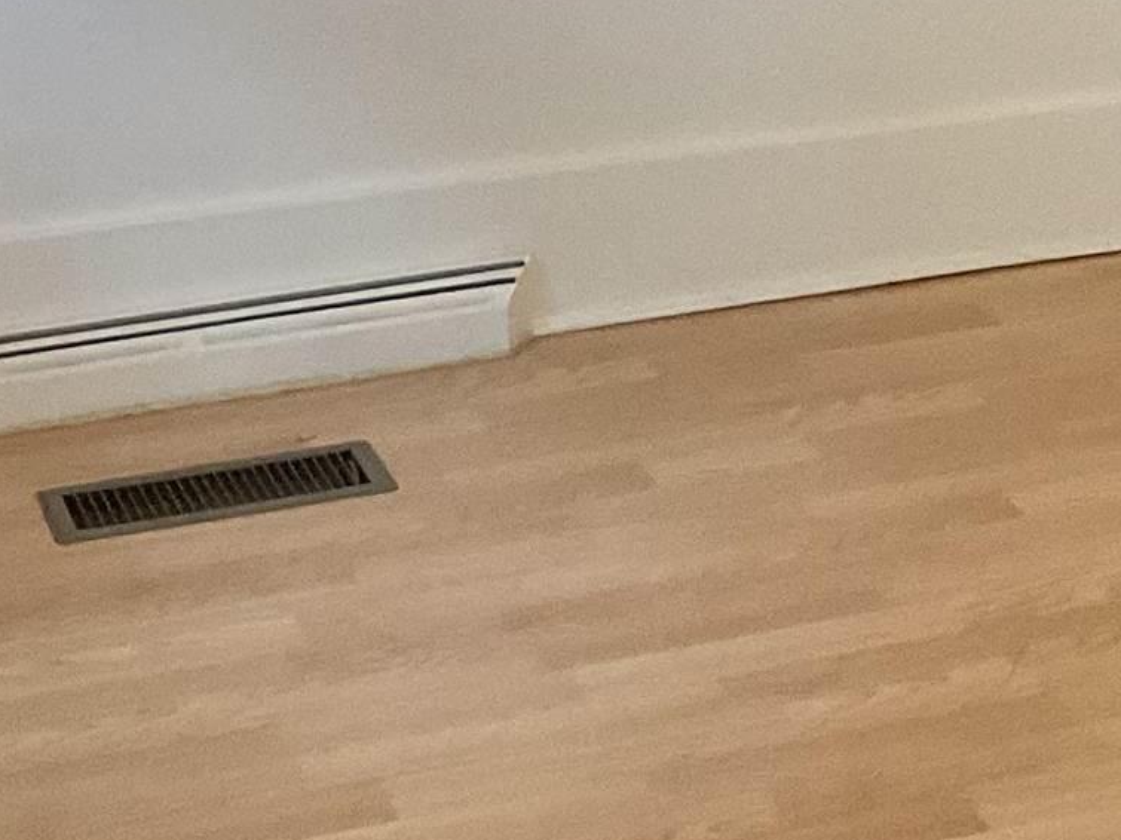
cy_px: -657
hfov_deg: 16.6
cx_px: 848
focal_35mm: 118
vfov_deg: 11.6
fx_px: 3821
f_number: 1.8
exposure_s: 1/60
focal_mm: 3
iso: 160
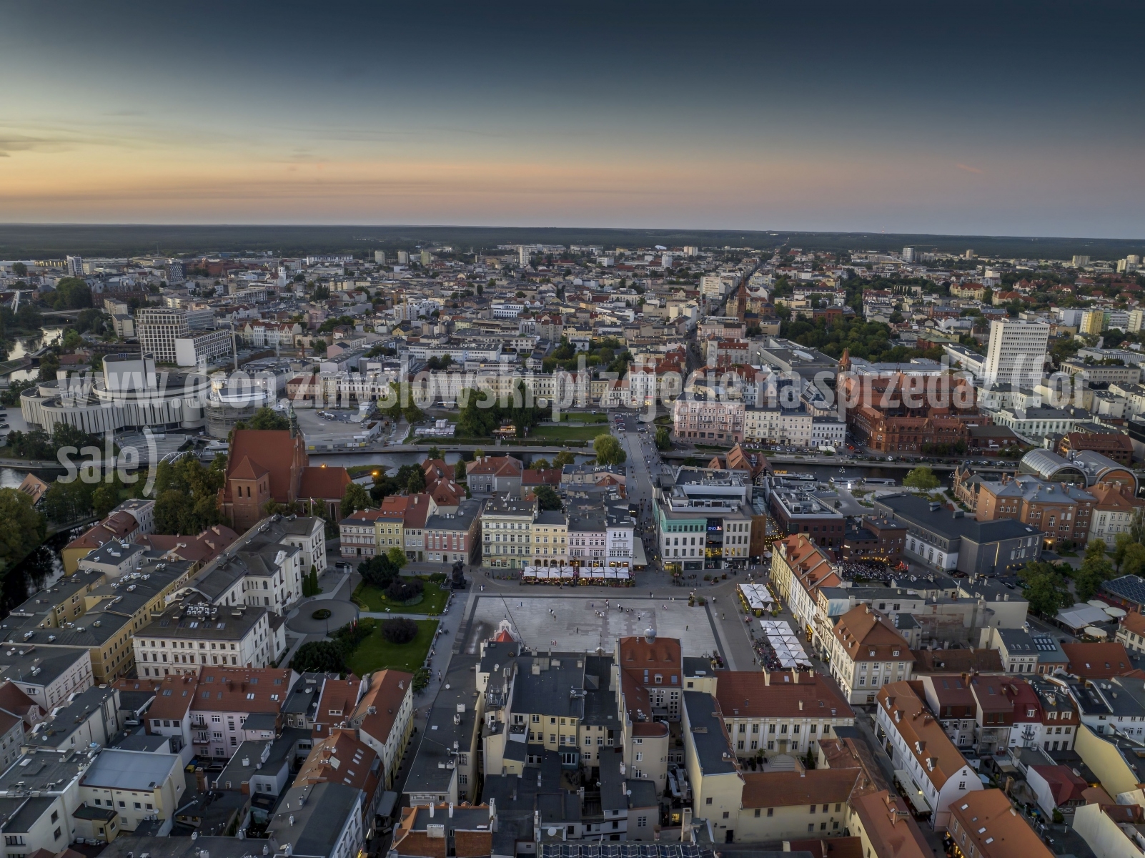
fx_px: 793
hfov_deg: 71.6
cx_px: 572
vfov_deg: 56.8
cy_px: 429
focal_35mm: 24
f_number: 2.8
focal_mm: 12.3
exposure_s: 1/100
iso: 400
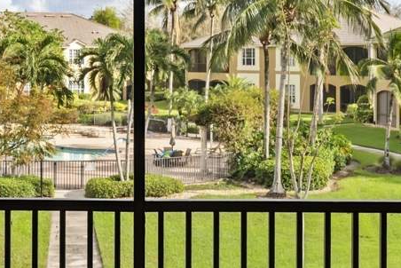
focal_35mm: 62
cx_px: 134
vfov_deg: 21.8
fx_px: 691
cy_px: 67
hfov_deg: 32.1
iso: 100
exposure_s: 1/40
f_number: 9
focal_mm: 35
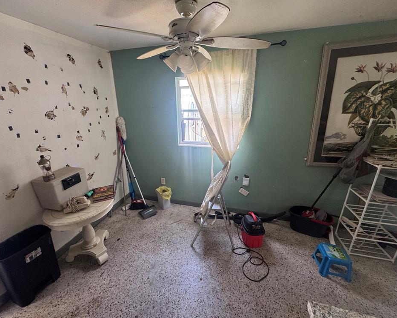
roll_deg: +0.8
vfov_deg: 84.0
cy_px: 156
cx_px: 191
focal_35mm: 15
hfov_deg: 96.8
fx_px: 176
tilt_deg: -18.4
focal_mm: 2.22
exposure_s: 1/99
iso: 200
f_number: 2.2
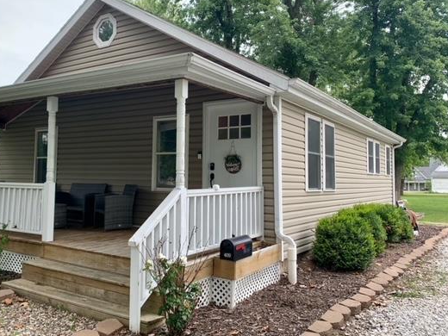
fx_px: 414
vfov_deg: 44.1
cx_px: 181
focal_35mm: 32
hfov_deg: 56.4
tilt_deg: +3.3
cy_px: 157
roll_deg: -1.5
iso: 25
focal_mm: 4.25
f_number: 1.8
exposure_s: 1/284
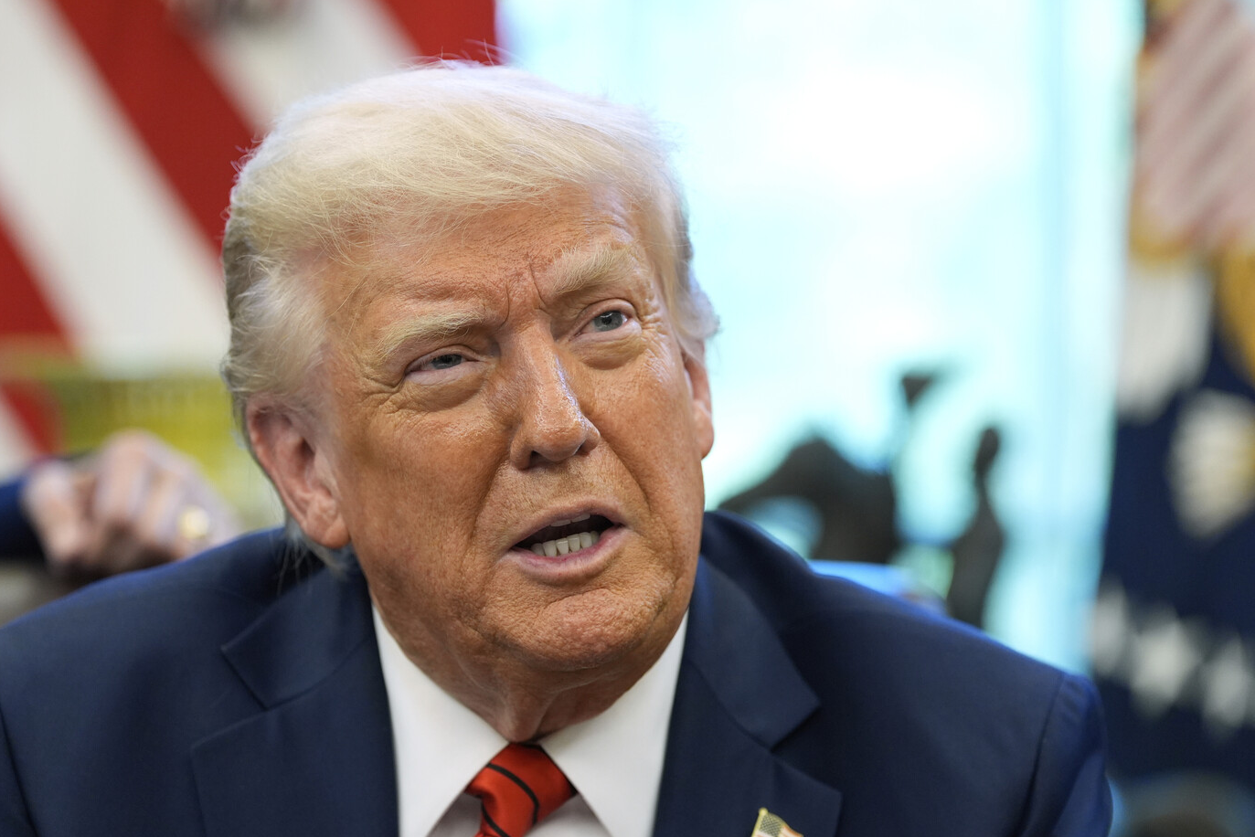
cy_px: 434
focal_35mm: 233
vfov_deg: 5.9
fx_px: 8124
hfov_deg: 8.8
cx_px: 575
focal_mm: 200
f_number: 3.5
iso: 2000
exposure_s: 1/320
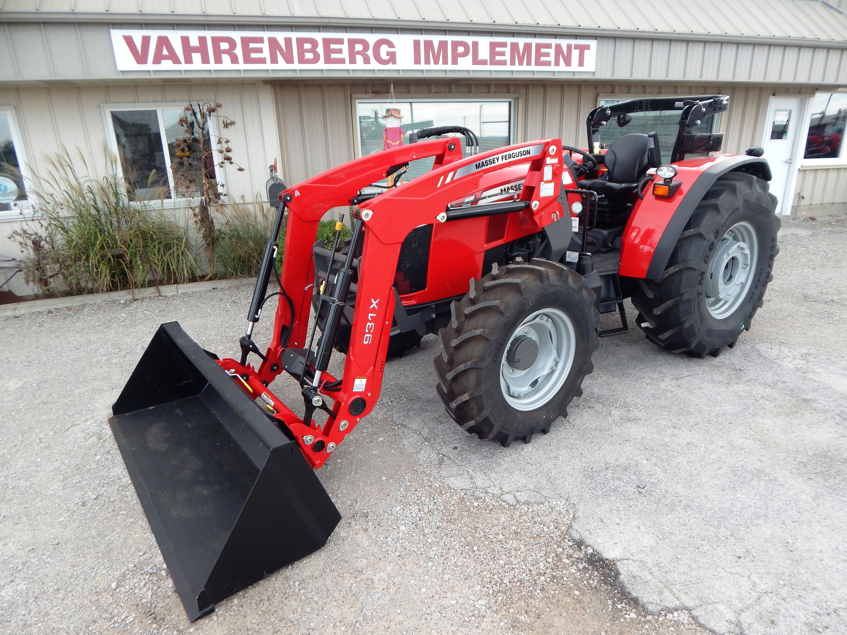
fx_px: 538
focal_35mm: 22
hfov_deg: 76.4
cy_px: 318
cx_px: 424
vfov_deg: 61.1
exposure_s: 1/200
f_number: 3
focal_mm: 4
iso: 125
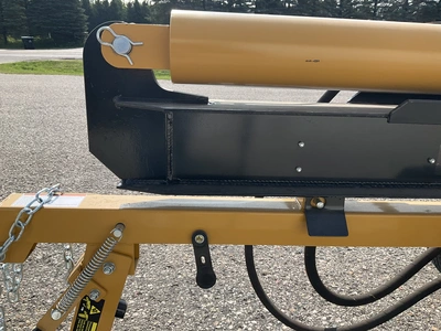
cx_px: 220
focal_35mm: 29
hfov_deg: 61.7
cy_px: 166
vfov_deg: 48.2
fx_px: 369
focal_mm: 3
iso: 25
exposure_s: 1/1055
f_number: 1.8
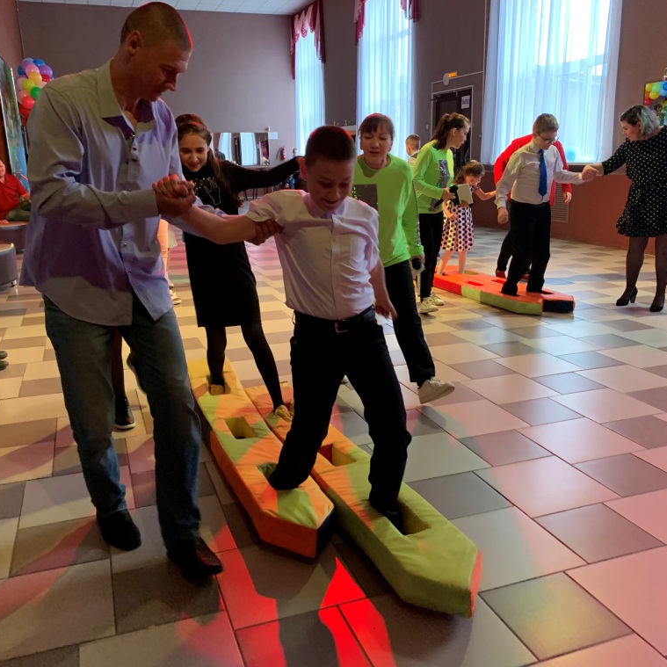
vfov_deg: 52.5
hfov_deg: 52.5
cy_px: 337
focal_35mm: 31
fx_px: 676
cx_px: 329
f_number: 1.8
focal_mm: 4.25
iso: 320
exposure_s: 1/60
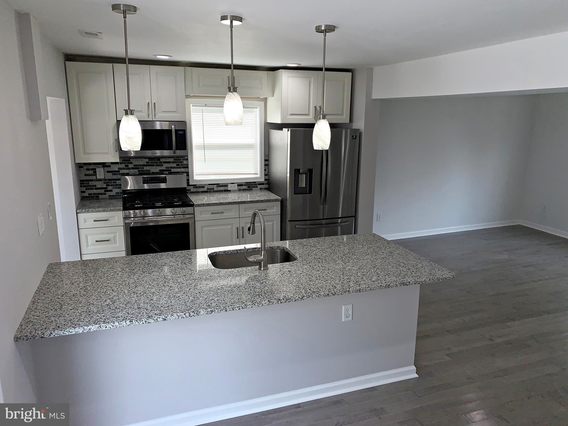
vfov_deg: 53.1
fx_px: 427
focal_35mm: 26
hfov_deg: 67.3
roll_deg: +0.0
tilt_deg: -13.6
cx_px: 284
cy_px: 213
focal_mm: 4.25
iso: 25
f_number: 1.8
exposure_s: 1/251
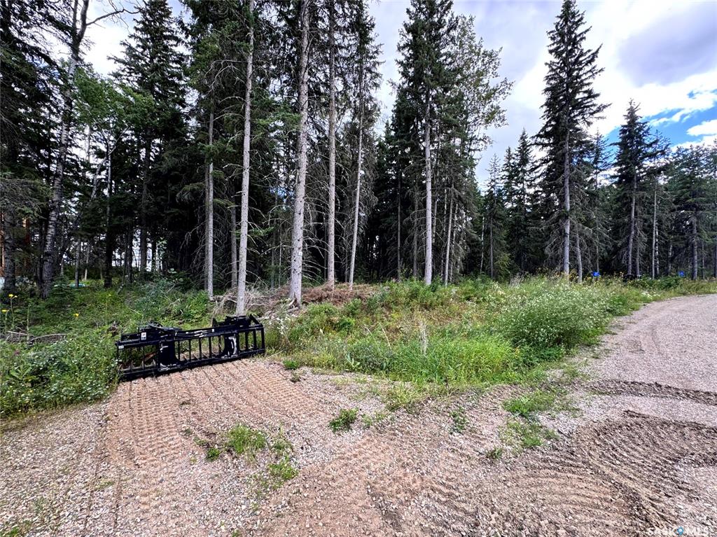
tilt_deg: -0.8
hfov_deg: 102.1
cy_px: 268
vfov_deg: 85.6
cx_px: 358
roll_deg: -0.6
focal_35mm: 14
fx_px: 290
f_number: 2.2
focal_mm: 2.22
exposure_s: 1/129
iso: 40
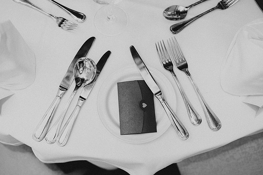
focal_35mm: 35
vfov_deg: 37.9
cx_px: 132
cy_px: 88
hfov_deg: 54.4
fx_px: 256
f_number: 2.8
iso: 800
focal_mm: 35
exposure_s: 1/200
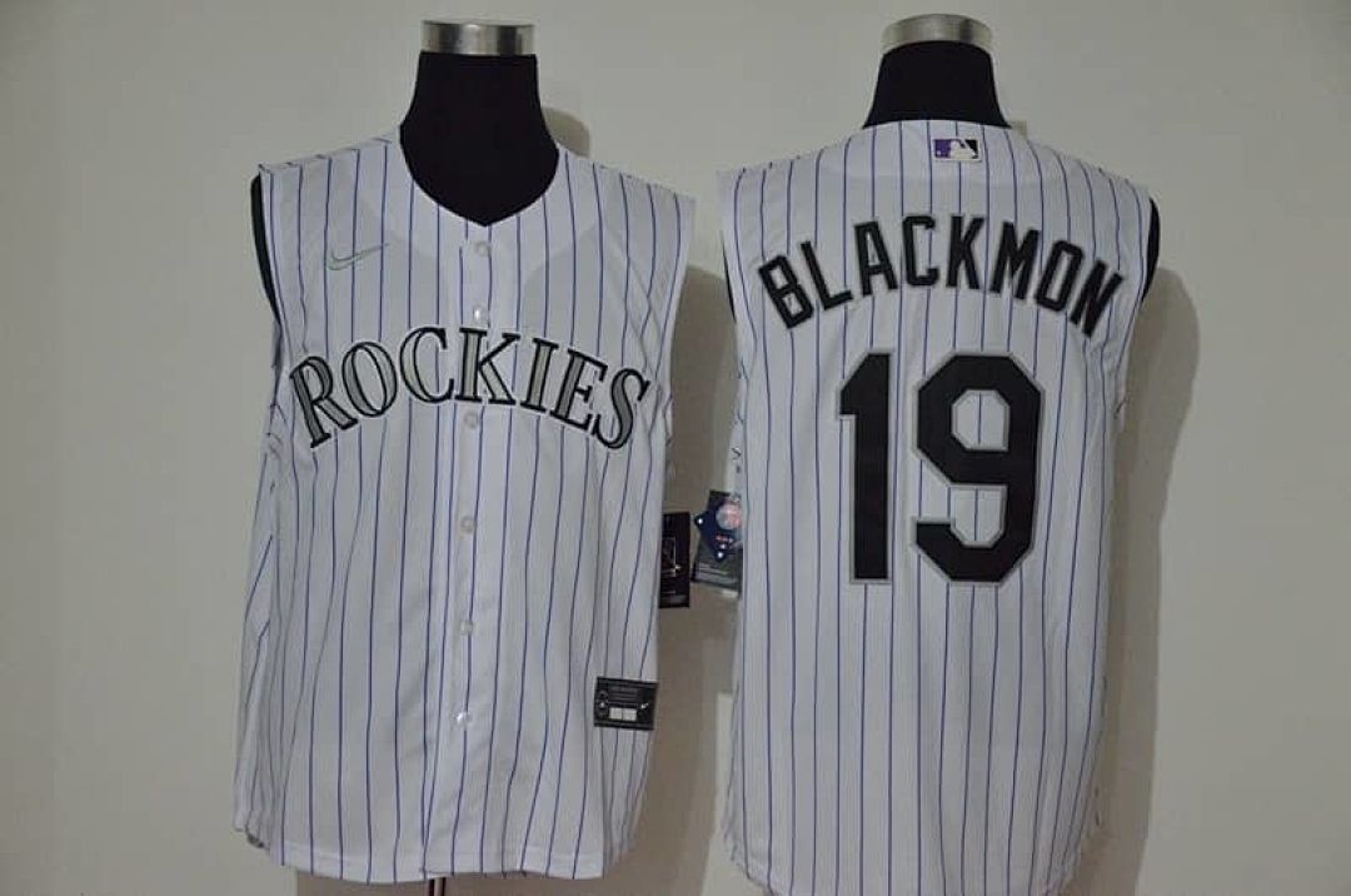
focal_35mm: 75
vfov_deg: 18.1
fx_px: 2810
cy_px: 448
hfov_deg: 27.0
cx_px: 676
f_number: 4.8
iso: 4000
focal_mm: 50
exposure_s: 1/60
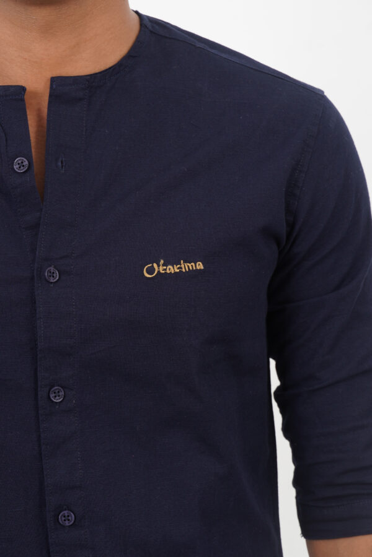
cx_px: 186
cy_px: 278
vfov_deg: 17.1
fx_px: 1860
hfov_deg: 11.4
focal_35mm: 120
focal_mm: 80
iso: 200
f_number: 8
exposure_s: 1/100
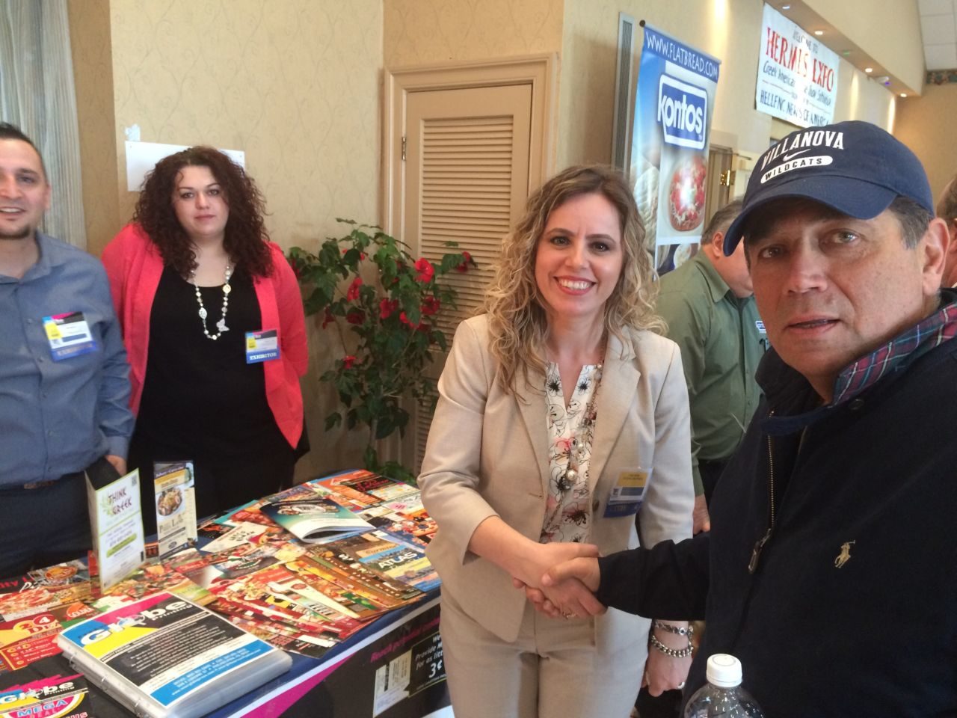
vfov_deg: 48.2
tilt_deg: -12.2
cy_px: 359
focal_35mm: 29
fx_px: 802
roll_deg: -0.6
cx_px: 478
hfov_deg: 61.7
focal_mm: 4.15
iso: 160
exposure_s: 1/30
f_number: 2.2
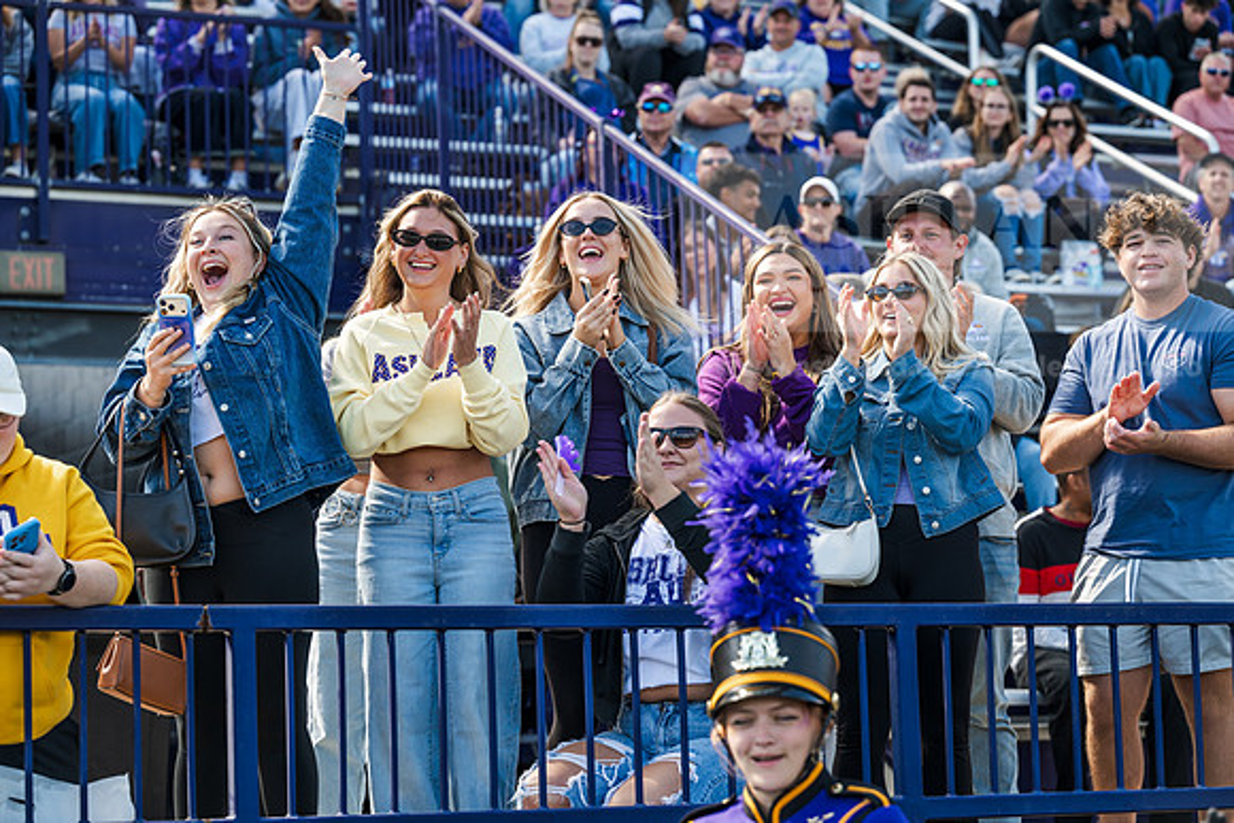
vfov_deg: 14.3
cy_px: 412
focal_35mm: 96
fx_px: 3291
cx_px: 617
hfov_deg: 21.2
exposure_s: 1/500
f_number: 4
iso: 125
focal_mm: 96
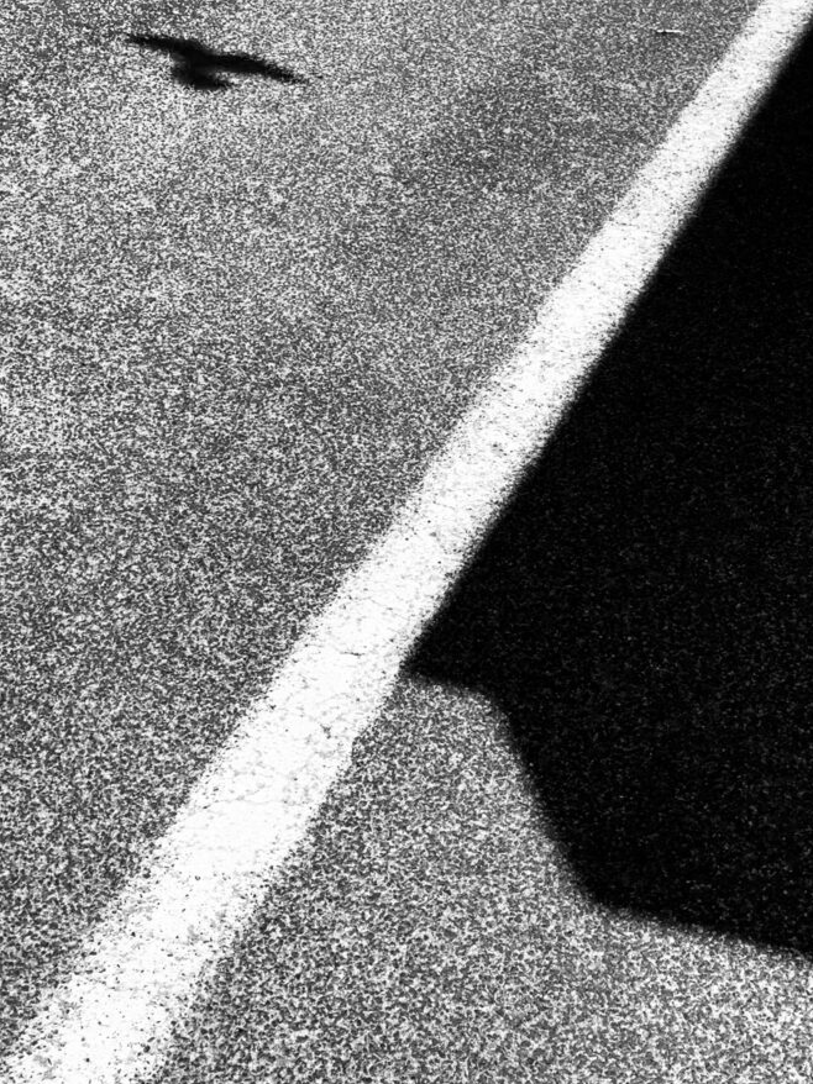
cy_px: 456
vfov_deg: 34.3
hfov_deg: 26.1
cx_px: 393
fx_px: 1754
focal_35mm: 56
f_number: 1.78
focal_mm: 6.86
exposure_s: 1/6623
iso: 64
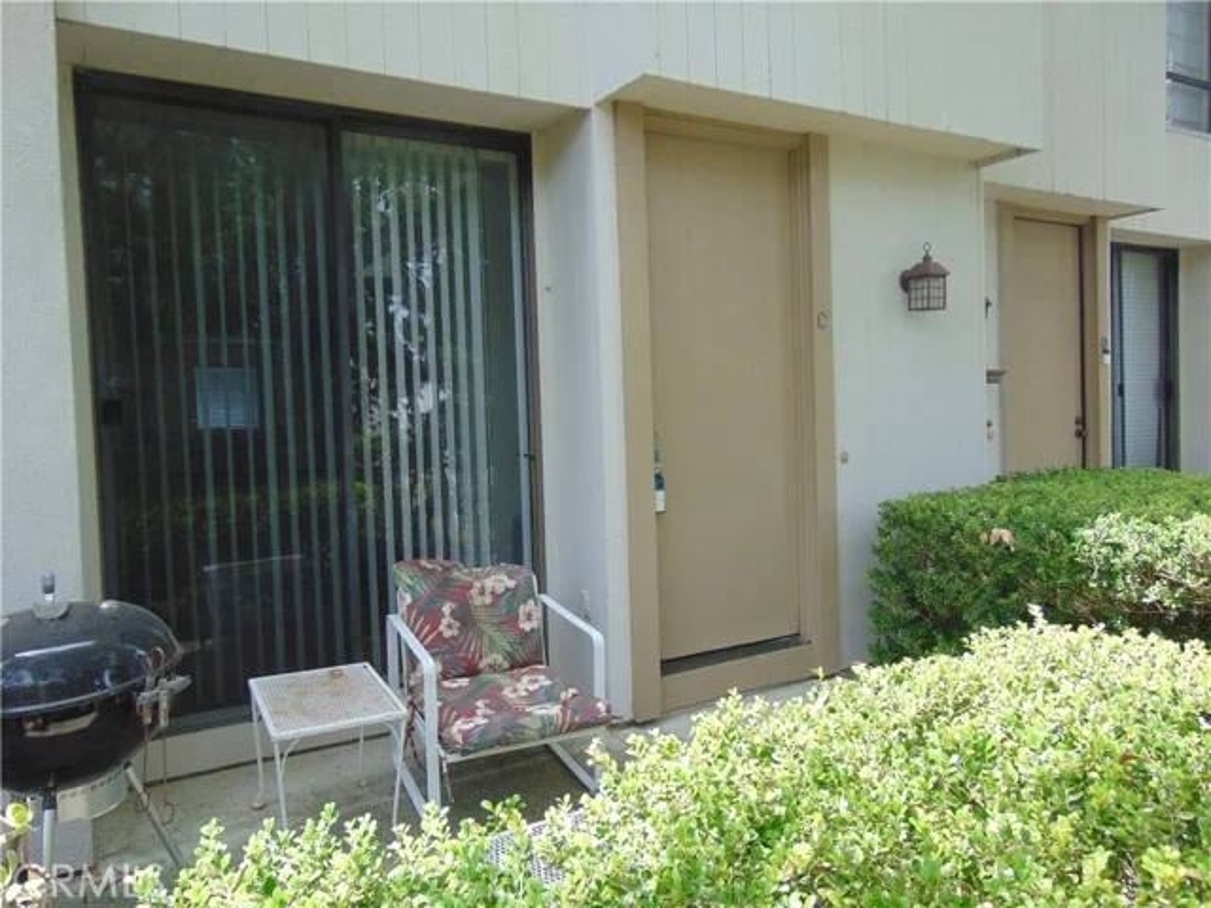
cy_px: 454
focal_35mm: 25
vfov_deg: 54.9
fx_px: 875
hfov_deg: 69.4
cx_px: 606
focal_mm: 4.5
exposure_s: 1/200
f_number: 3
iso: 80
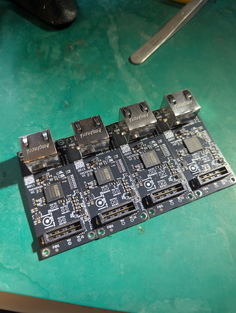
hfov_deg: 56.9
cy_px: 156
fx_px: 218
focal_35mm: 24
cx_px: 118
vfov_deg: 71.5
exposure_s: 1/129
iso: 128
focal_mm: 6.81
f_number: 1.85
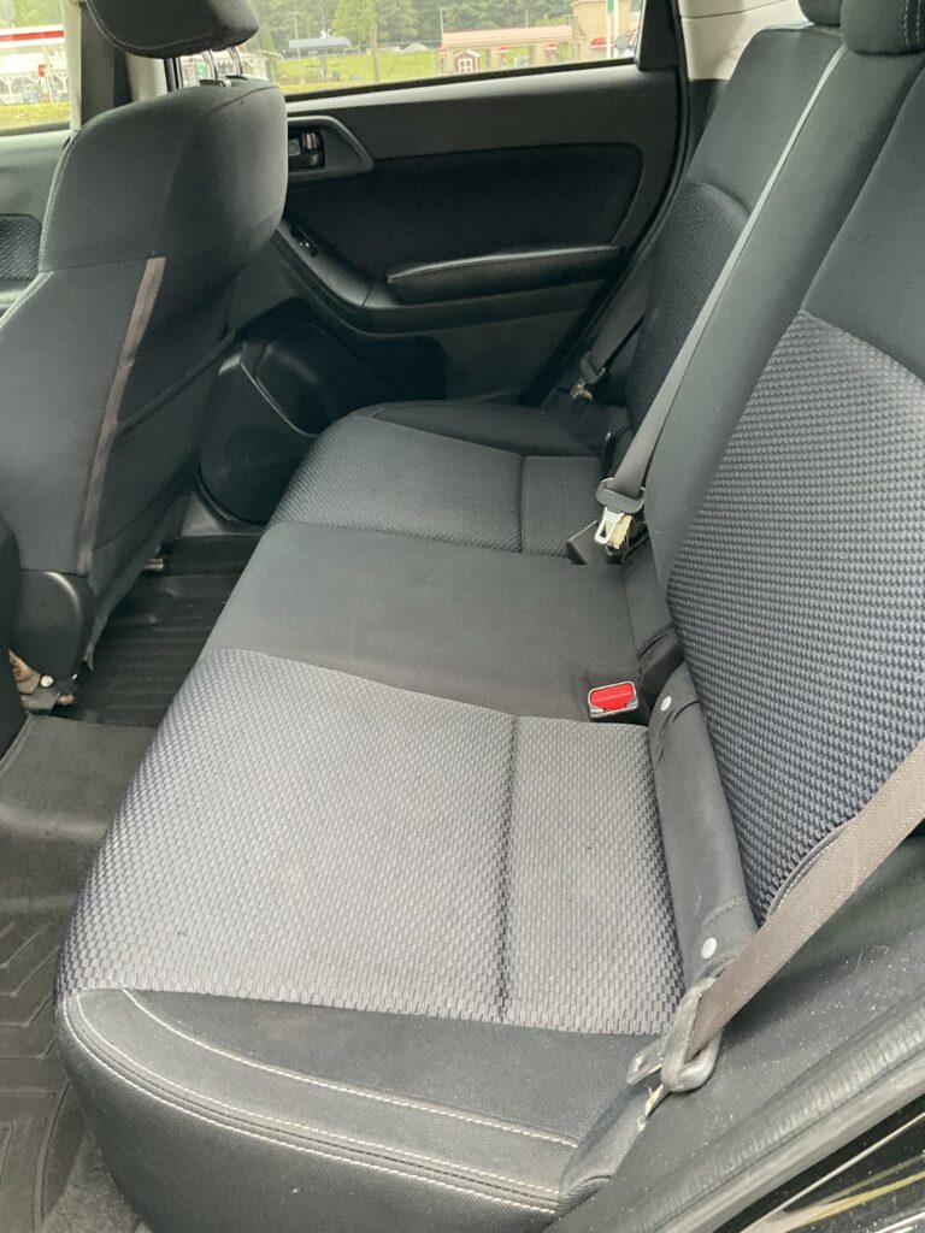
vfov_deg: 61.7
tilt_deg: -28.6
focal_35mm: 29
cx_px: 462
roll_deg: +3.2
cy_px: 616
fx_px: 1033
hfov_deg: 48.2
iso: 200
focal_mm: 3
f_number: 1.8
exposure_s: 1/60
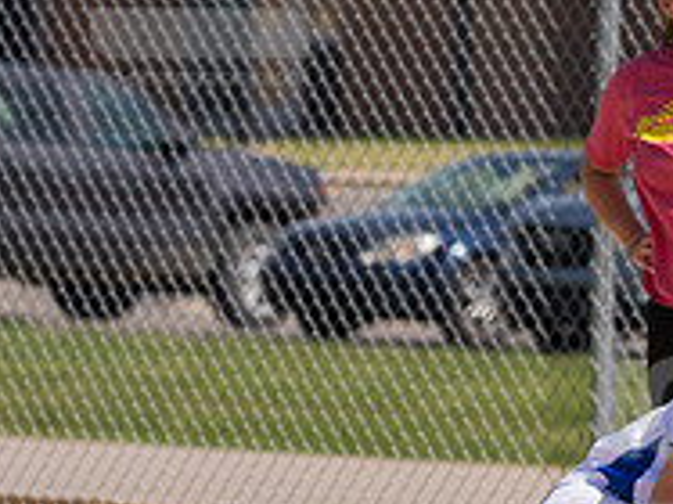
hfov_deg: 2.4
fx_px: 16029
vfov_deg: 1.8
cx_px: 709
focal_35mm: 825
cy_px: 457
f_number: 5.6
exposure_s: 1/1600
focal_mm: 185
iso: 250
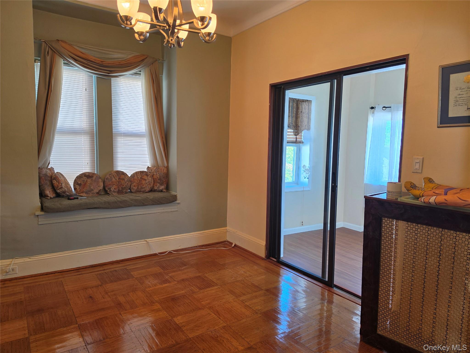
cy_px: 176
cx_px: 235
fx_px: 312
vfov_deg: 58.9
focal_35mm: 23
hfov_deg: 73.9
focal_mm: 6.5
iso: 64
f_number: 1.4
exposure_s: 1/120
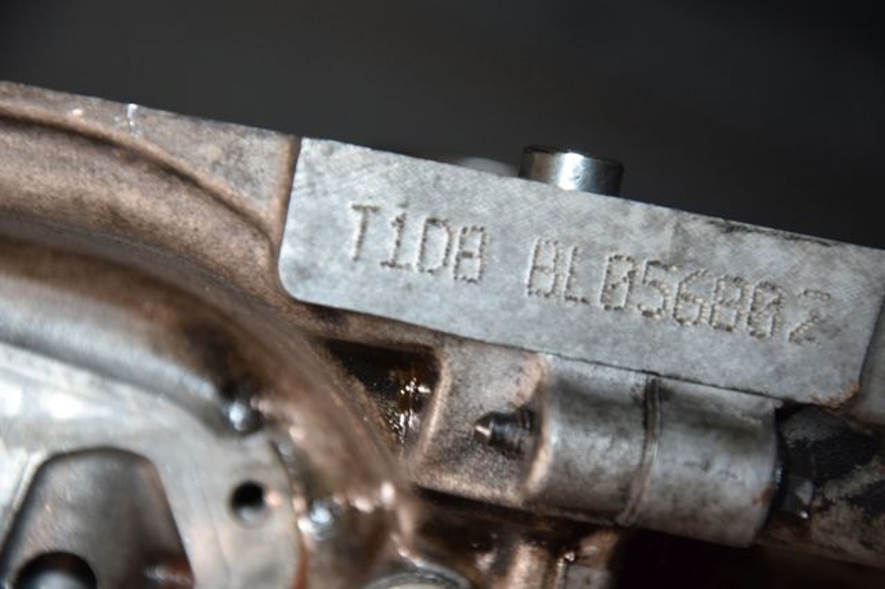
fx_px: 3870
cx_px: 442
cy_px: 294
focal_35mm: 158
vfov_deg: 8.7
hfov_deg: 13.0
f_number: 5.6
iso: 1600
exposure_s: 1/60
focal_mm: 105
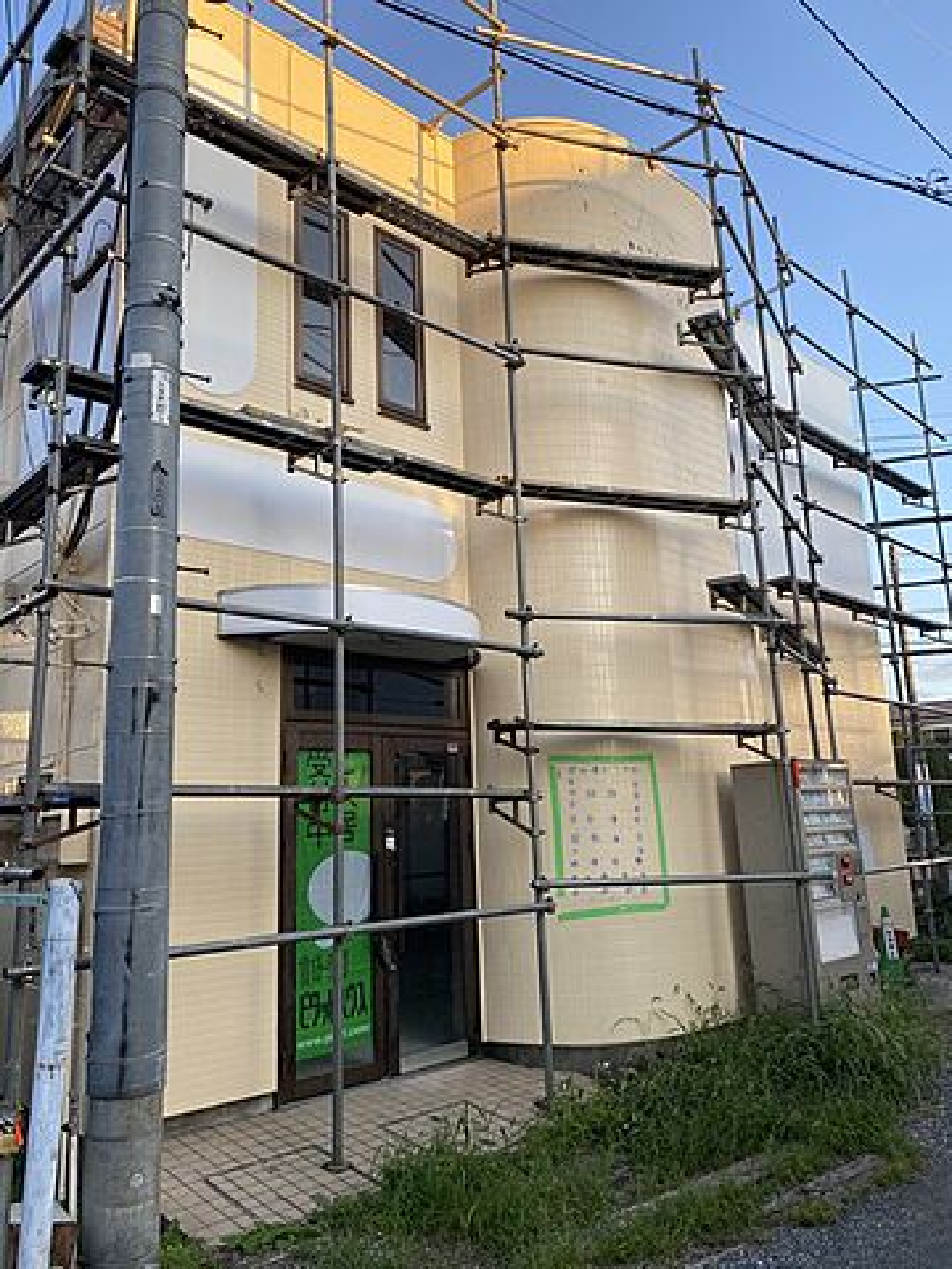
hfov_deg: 53.1
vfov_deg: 67.3
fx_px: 953
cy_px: 634
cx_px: 476
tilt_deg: +11.3
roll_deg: +1.9
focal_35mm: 26
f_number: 1.8
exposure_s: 1/334
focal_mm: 4.25
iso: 32
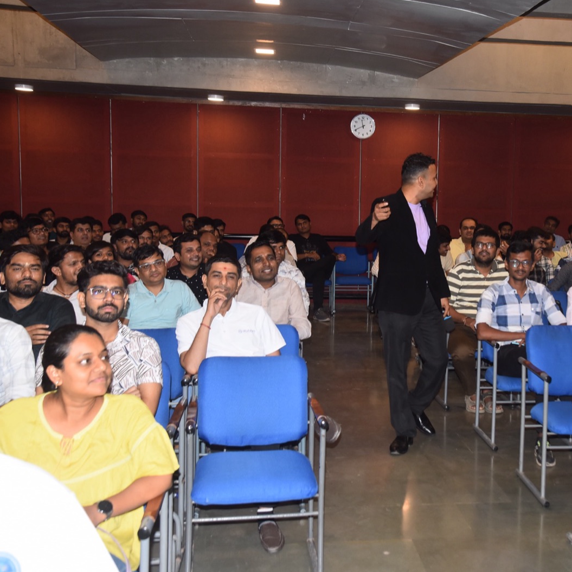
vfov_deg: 34.7
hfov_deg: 34.1
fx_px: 916
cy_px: 285
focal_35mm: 49
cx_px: 413
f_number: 5.6
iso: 1000
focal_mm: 38
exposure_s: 1/125
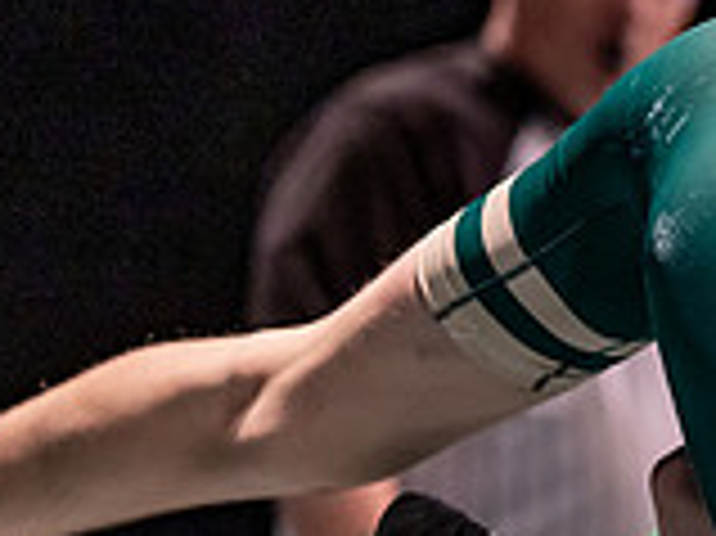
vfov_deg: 2.7
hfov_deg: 3.6
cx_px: 1166
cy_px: 435
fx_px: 11368
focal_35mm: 550
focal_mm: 135
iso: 2000
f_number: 1.8
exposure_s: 1/800
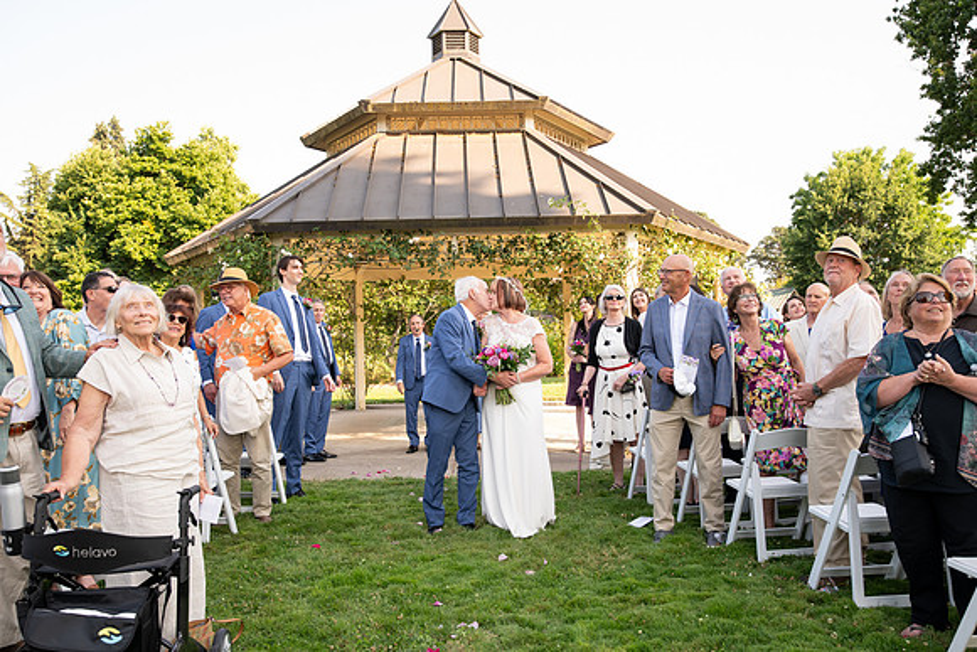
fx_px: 923
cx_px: 488
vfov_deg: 38.9
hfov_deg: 55.8
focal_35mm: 34
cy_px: 326
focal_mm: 34
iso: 640
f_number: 5.6
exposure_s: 1/400
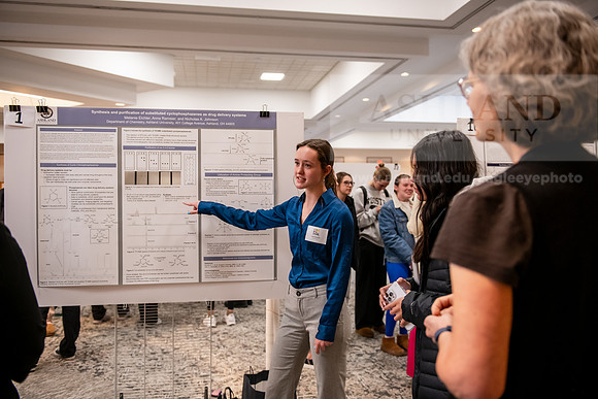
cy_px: 200
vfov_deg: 41.1
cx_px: 299
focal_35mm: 32
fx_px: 532
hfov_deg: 58.7
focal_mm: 32
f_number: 3.2
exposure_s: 1/160
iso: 2000
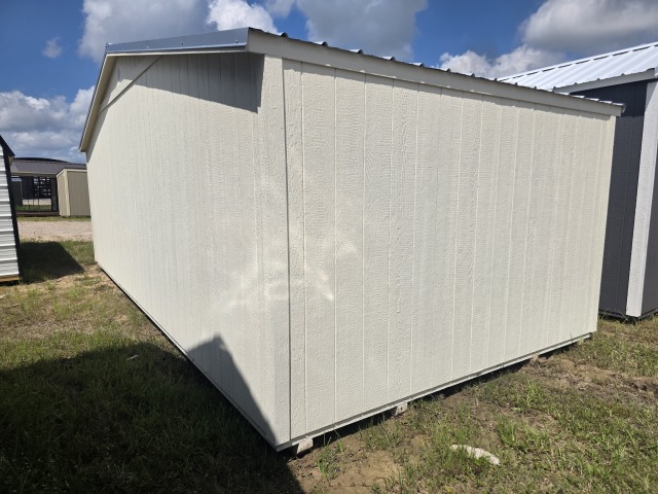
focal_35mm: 23
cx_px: 329
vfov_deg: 58.9
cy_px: 247
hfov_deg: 73.9
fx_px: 437
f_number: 1.7
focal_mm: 6.3
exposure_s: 1/7944
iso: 50
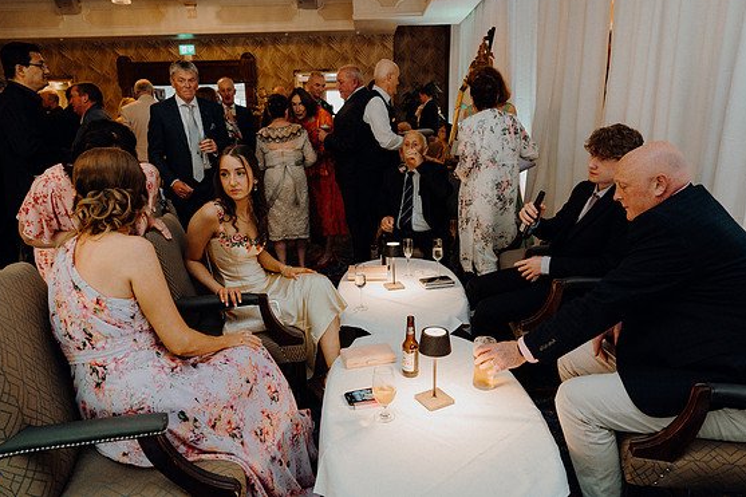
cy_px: 239
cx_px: 372
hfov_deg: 71.5
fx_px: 518
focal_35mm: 25
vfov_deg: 51.2
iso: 2500
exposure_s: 1/160
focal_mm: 24
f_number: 3.5
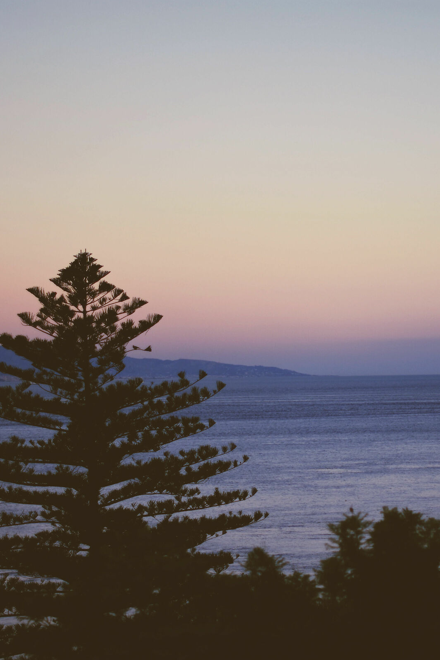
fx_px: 2072
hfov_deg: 12.1
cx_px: 331
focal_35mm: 113
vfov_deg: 18.1
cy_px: 330
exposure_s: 1/3200
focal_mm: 50
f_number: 1.4
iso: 200
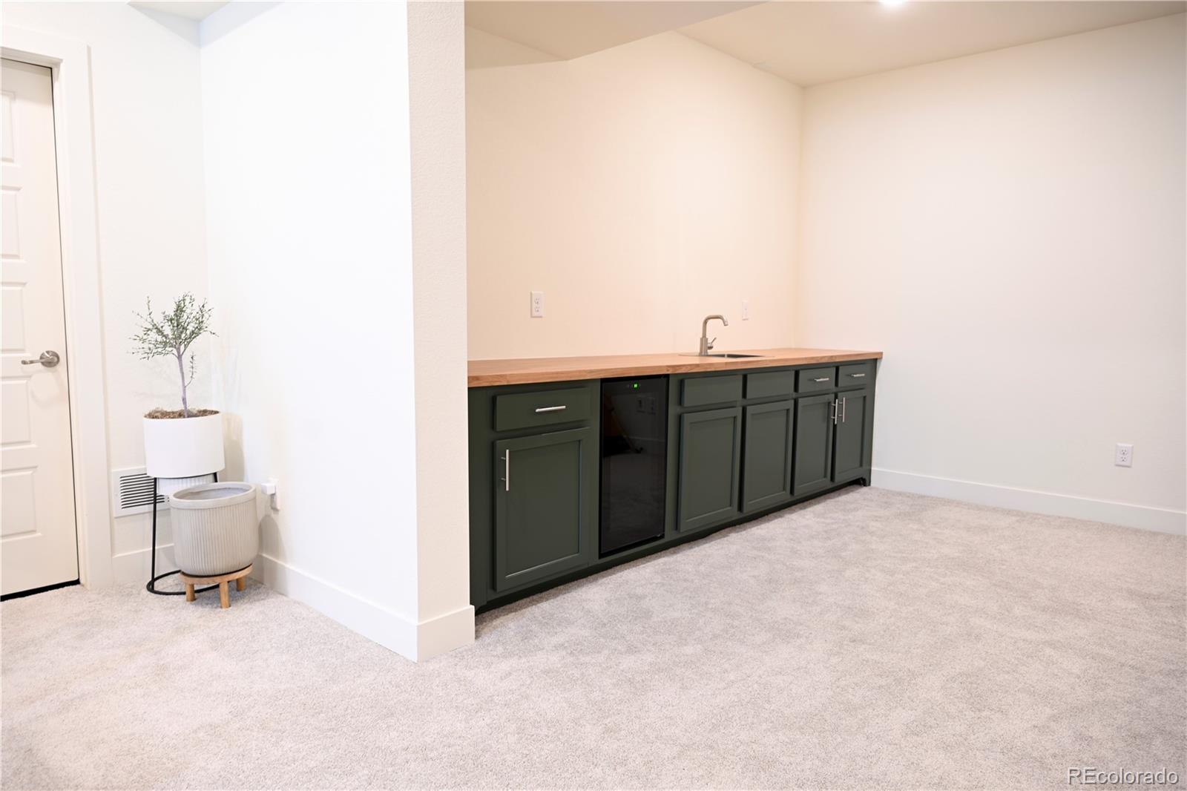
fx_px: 791
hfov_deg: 73.8
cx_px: 594
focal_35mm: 24
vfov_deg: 53.1
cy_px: 396
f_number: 4
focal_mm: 24
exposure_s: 1/2
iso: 64
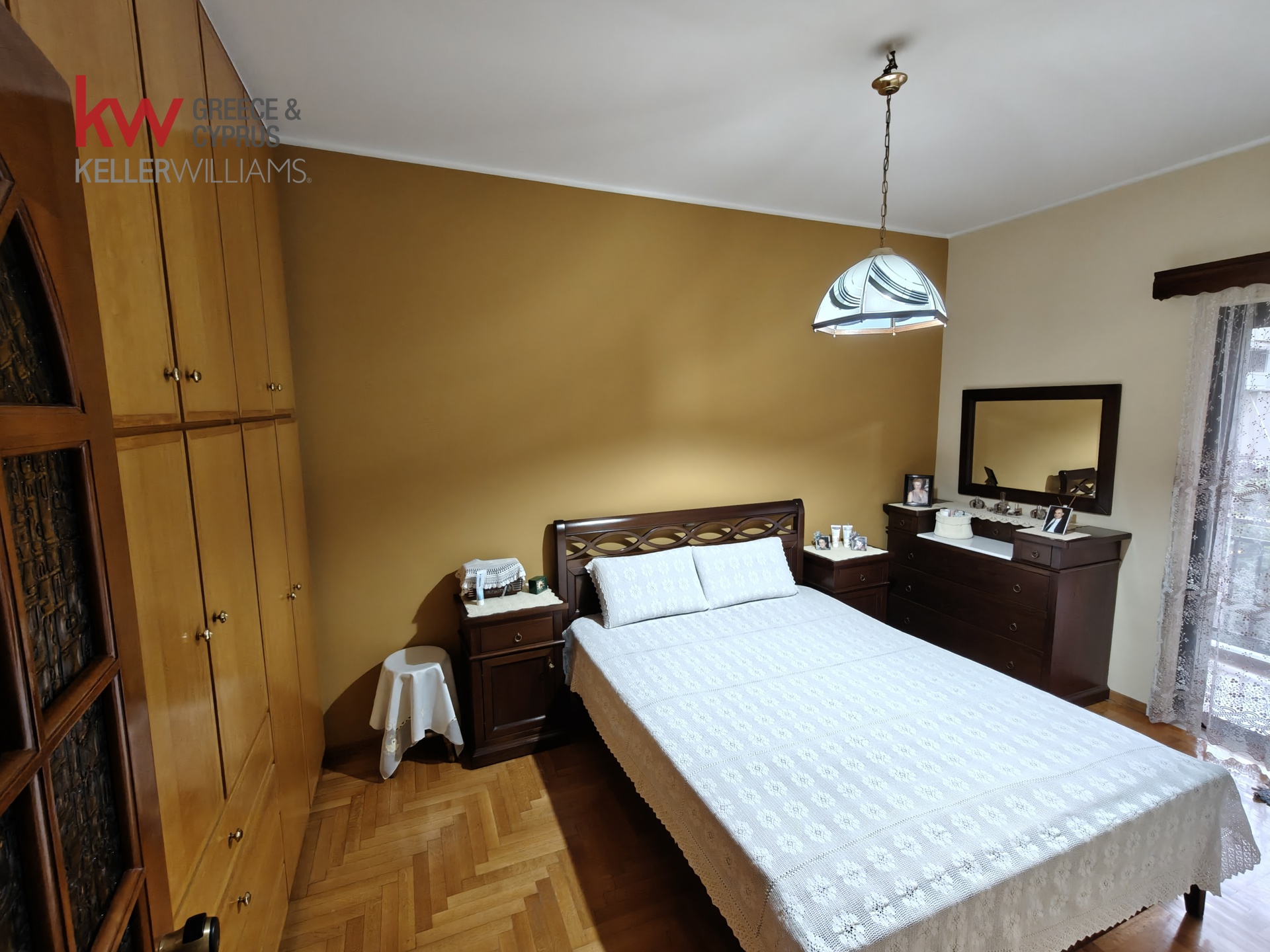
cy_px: 476
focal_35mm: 15
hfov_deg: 98.2
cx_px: 635
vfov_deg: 81.7
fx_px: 550
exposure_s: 1/21
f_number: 2
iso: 2500
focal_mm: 2.3
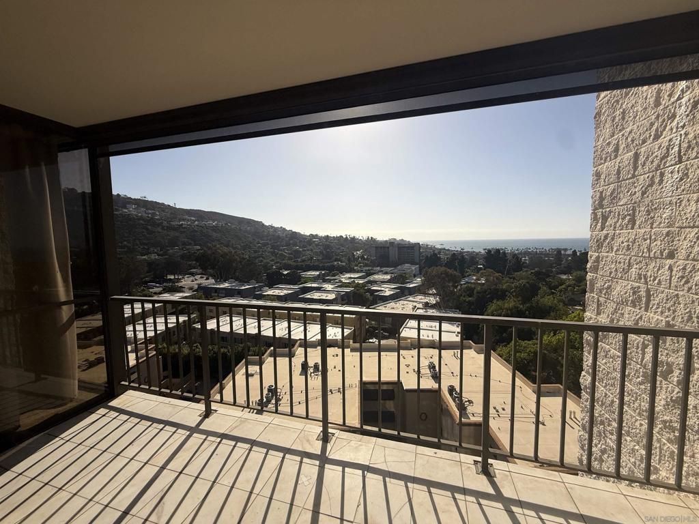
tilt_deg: -4.2
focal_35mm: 14
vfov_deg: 85.7
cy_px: 262
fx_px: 283
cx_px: 350
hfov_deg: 102.1
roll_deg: +0.8
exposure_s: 1/3125
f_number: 2.2
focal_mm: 2.22
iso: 50
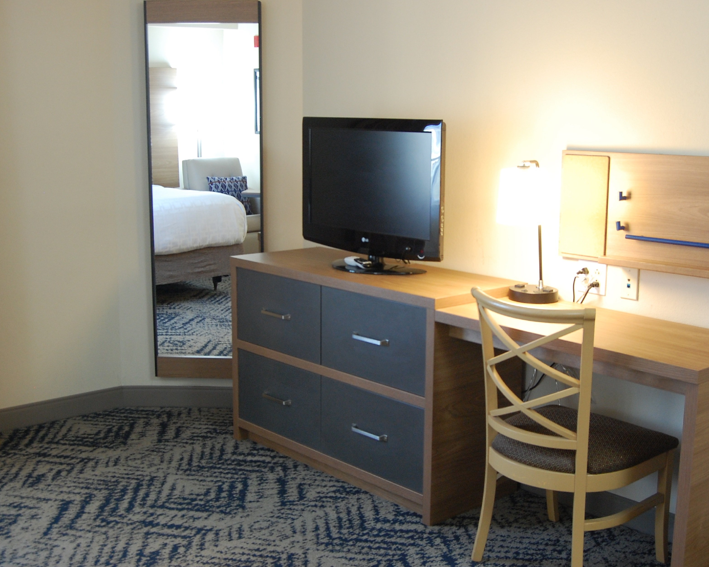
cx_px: 384
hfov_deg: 41.1
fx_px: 944
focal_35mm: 45
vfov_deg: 33.4
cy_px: 283
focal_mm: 26
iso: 800
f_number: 5.6
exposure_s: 1/10
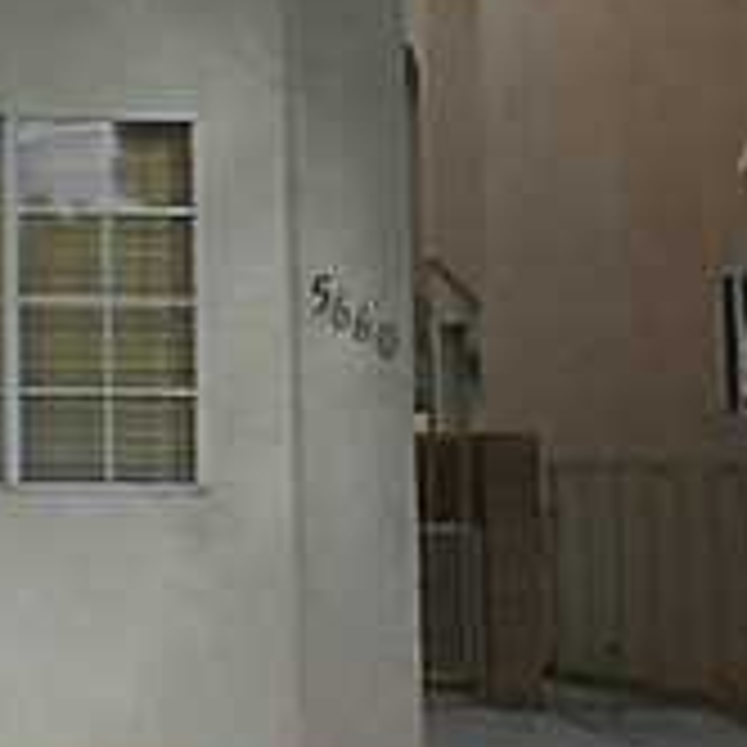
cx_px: -522
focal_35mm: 111
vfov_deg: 14.8
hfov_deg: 14.2
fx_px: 2710
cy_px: -292
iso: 80
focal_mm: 4.6
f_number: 3.5
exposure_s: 1/640
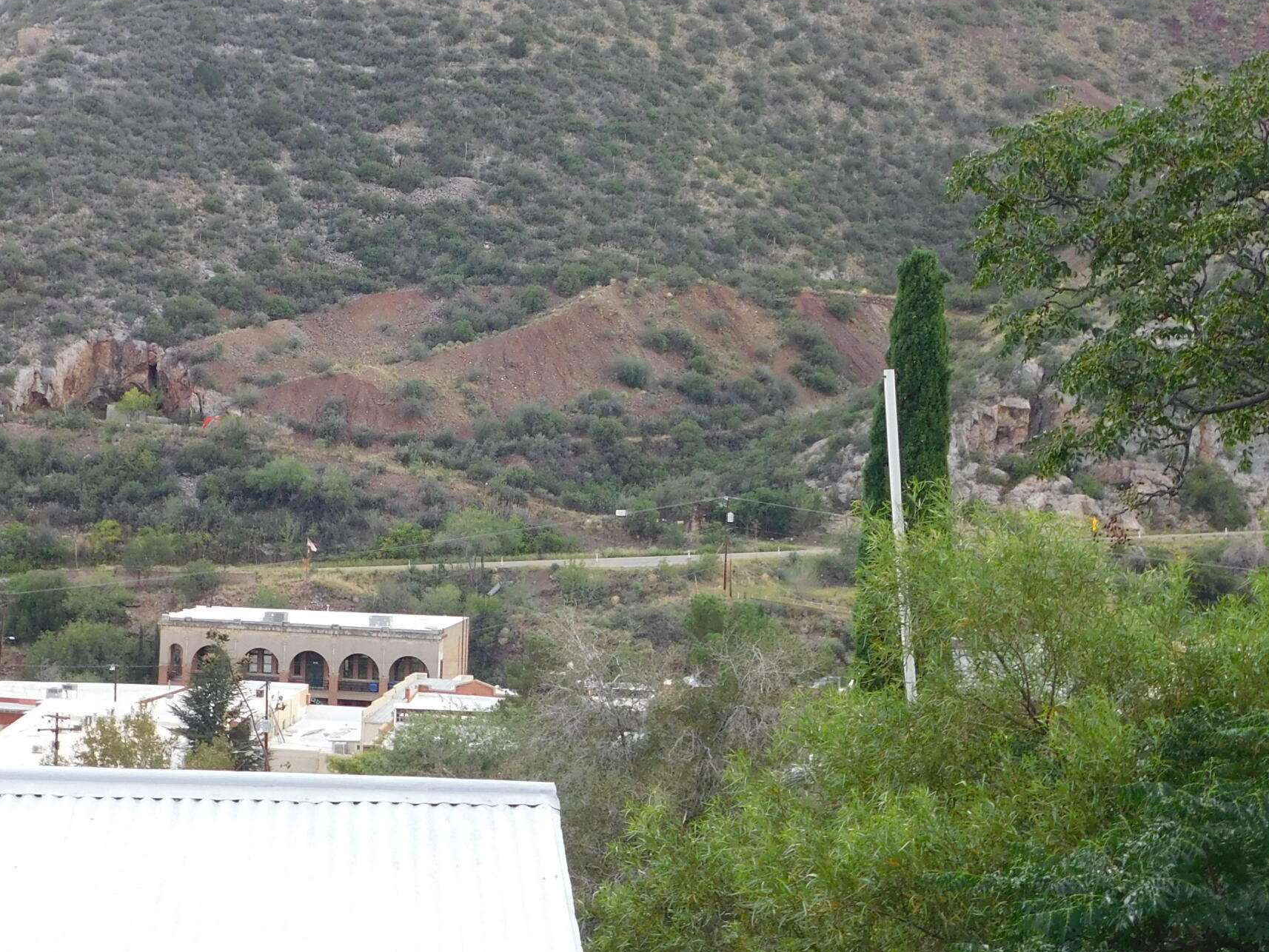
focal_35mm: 63
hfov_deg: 30.5
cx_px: 435
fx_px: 2310
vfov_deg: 23.2
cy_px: 301
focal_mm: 6.3
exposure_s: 1/250
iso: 125
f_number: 3.5
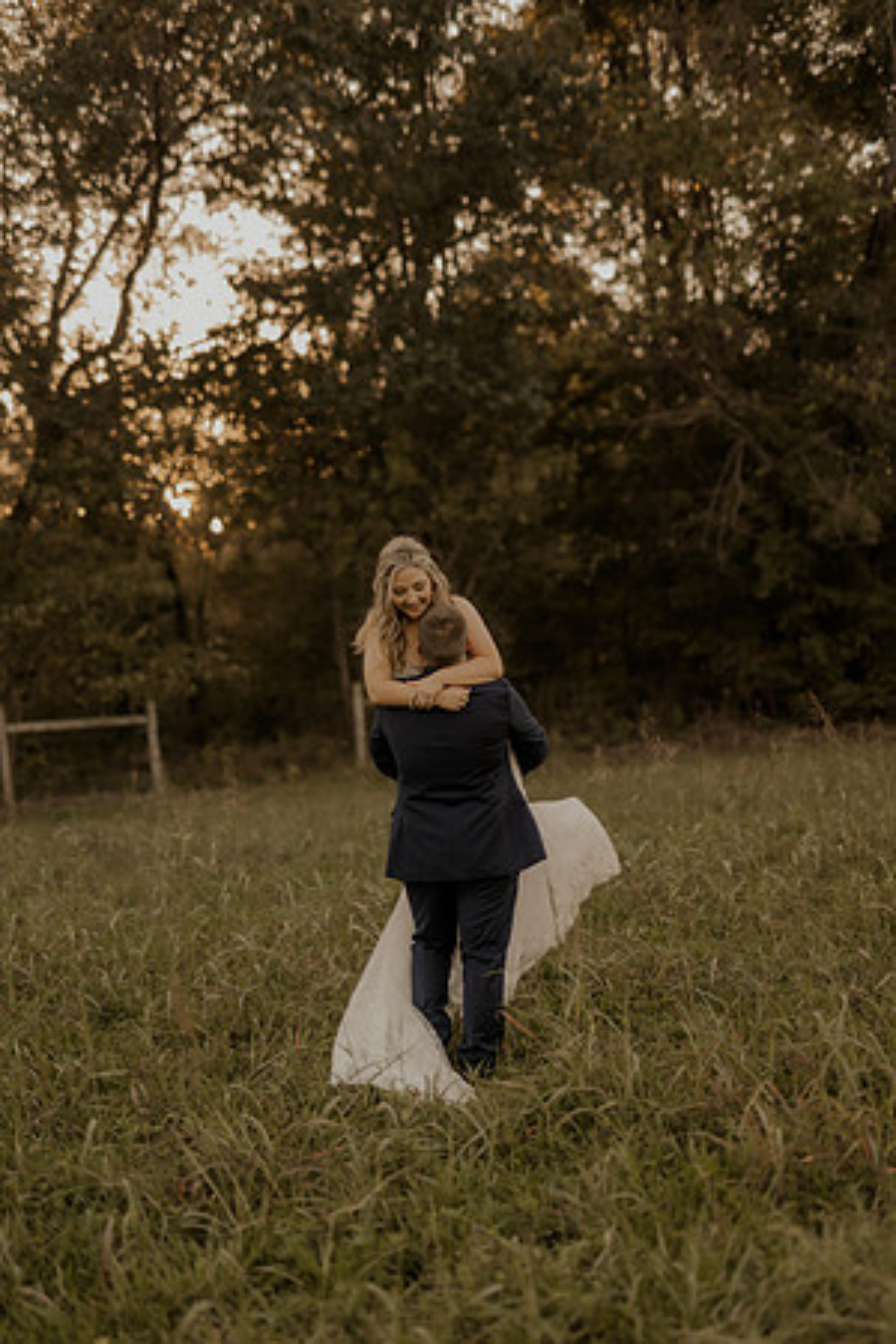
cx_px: 448
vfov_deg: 39.6
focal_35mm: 50
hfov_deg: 27.0
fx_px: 1867
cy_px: 672
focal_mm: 50
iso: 400
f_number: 1.8
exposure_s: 1/1250
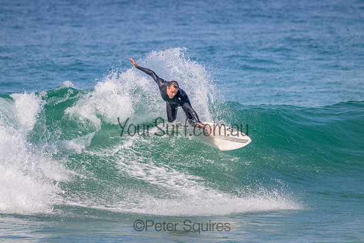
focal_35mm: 800
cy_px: 122
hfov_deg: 2.6
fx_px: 8090
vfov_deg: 1.7
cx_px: 182
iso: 1400
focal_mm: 800
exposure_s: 1/2000
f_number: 11
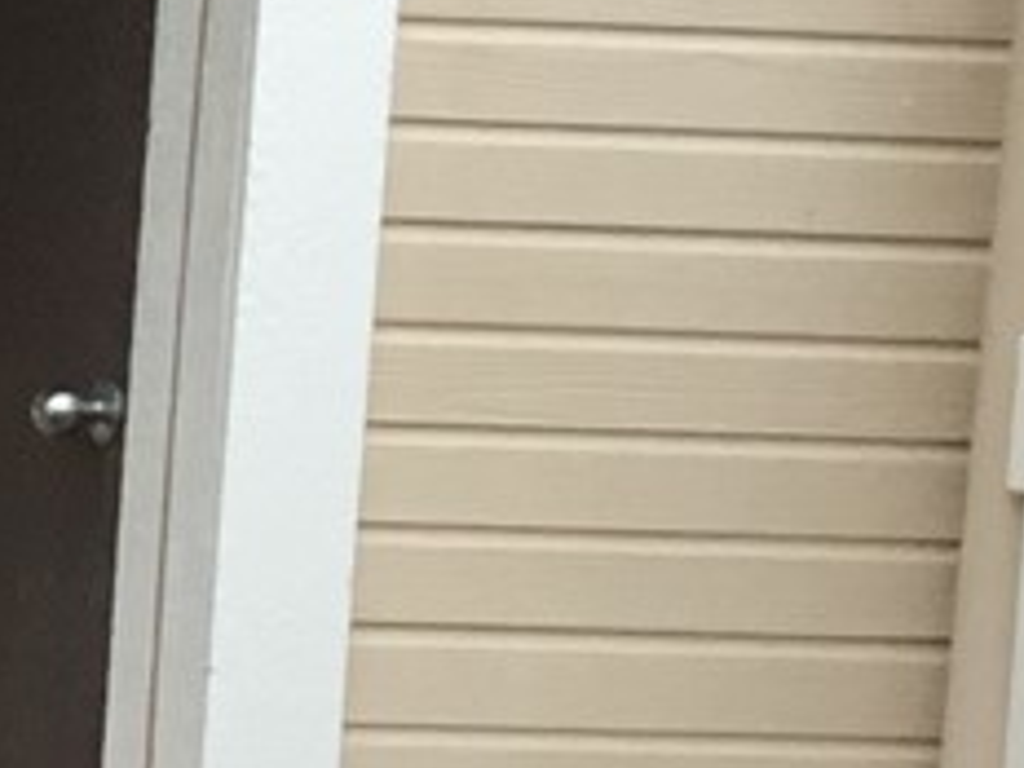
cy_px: 530
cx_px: -2070
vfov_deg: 6.9
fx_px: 6330
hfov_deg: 7.9
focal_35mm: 214
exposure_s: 1/994
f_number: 2.4
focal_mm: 3.3
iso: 25
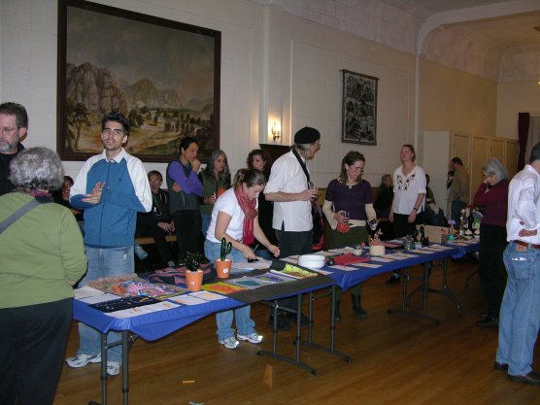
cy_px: 202
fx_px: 546
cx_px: 270
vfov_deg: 40.7
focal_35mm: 35
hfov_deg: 52.6
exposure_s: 1/60.1
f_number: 2.8
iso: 200
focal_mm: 8.9
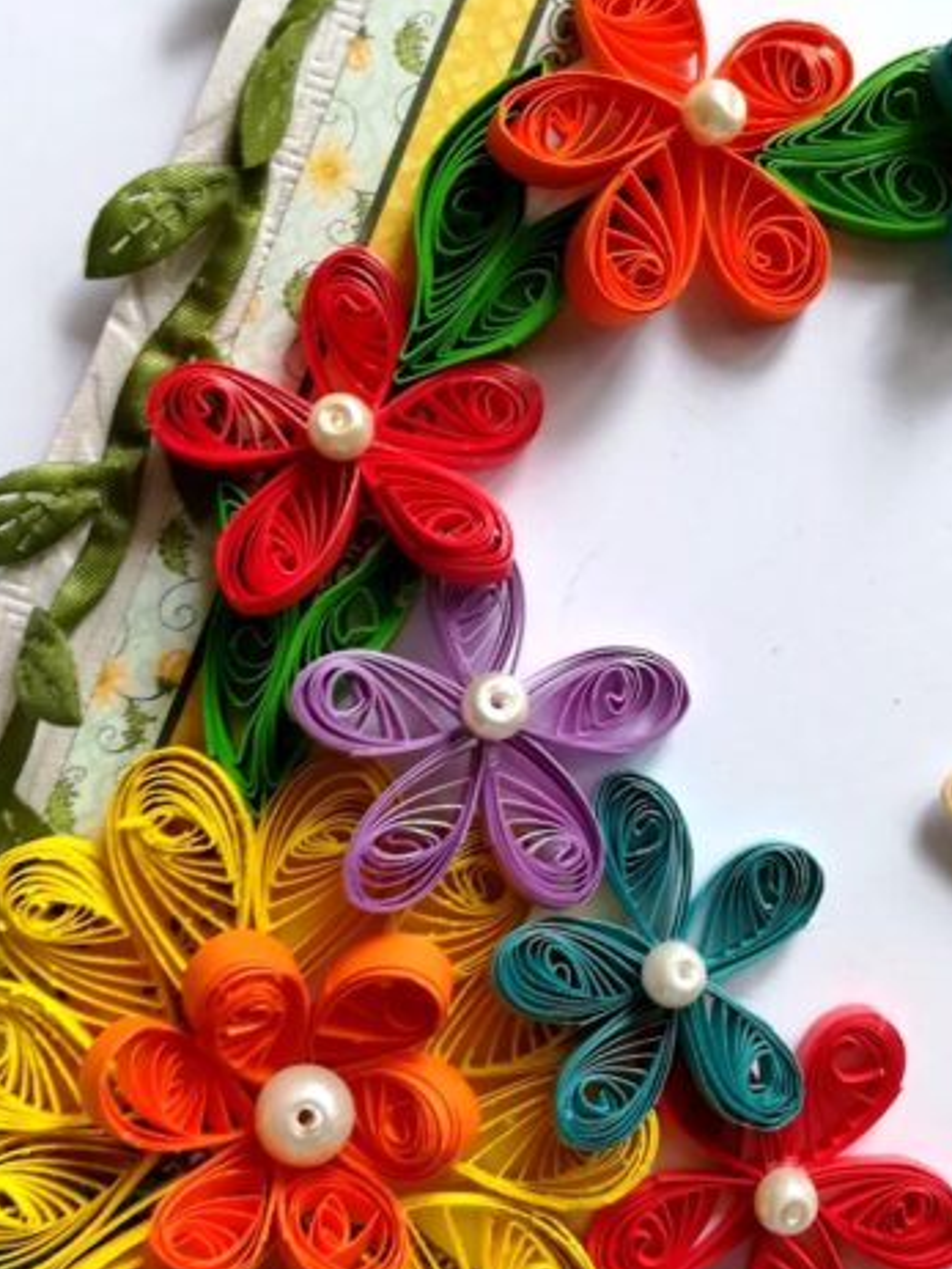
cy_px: 607
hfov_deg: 32.1
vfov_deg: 42.0
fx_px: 1649
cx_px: 590
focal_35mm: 45
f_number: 2.2
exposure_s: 1/40
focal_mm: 3.83
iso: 100
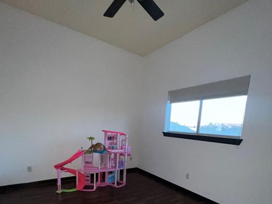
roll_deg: -3.0
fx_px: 141
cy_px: 148
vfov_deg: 67.9
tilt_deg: -8.0
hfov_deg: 87.7
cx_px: 132
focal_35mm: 18
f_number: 1.8
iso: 125
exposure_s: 1/60
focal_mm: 1.57
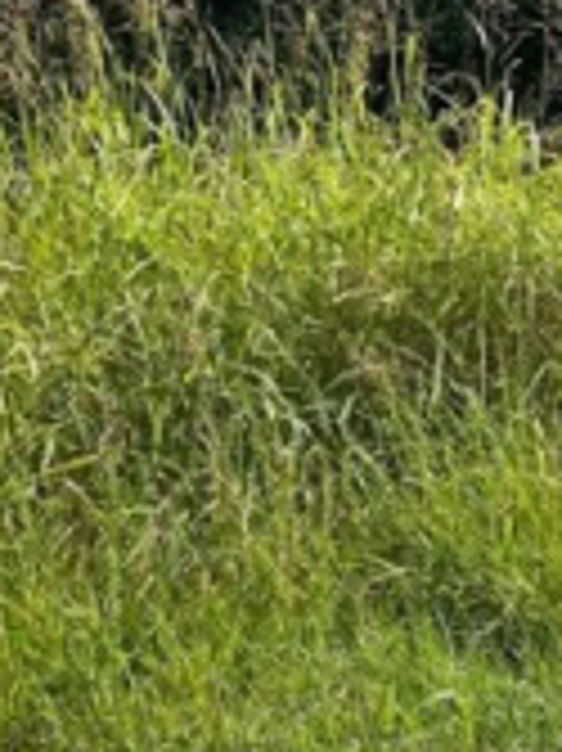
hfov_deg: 13.3
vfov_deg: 18.3
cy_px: -43
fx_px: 2254
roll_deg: +1.9
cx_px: 868
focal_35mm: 104
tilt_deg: -4.9
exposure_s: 1/1558
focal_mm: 5.1
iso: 50
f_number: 1.6
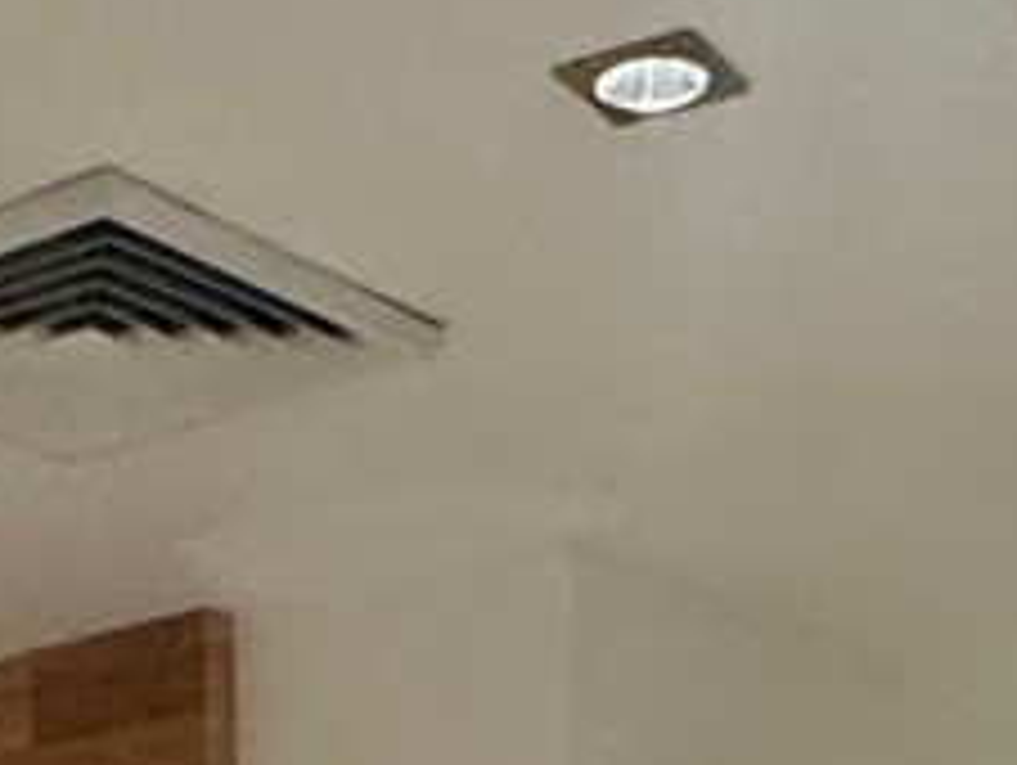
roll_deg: +0.7
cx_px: 256
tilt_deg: -14.3
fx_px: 2912
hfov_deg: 19.7
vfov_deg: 11.0
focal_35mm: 99
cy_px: 2160
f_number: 2.2
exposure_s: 1/60
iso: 400
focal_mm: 2.22
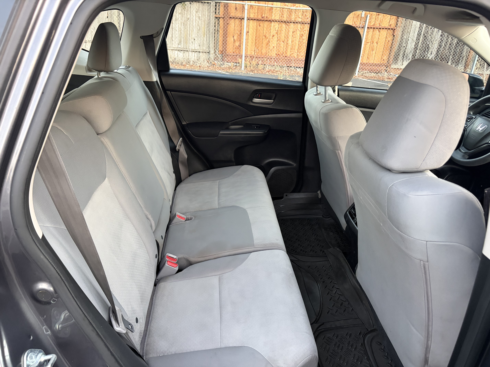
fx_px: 368
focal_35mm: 26
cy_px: 184
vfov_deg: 53.1
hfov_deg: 67.3
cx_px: 245
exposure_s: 1/60
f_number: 1.6
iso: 320
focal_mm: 5.96
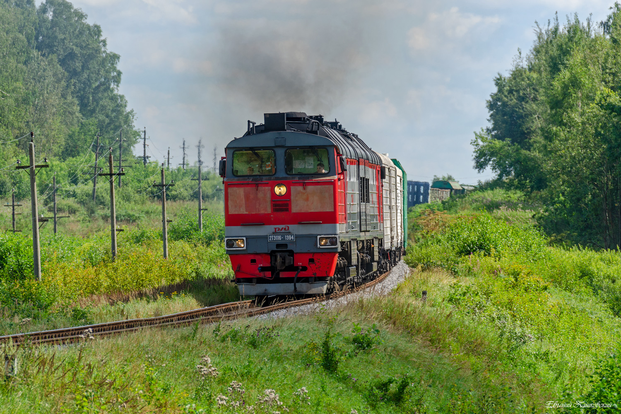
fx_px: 6210
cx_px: 310
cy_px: 207
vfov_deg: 3.8
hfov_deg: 5.7
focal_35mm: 360
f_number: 7.1
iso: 160
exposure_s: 1/320
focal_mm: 240
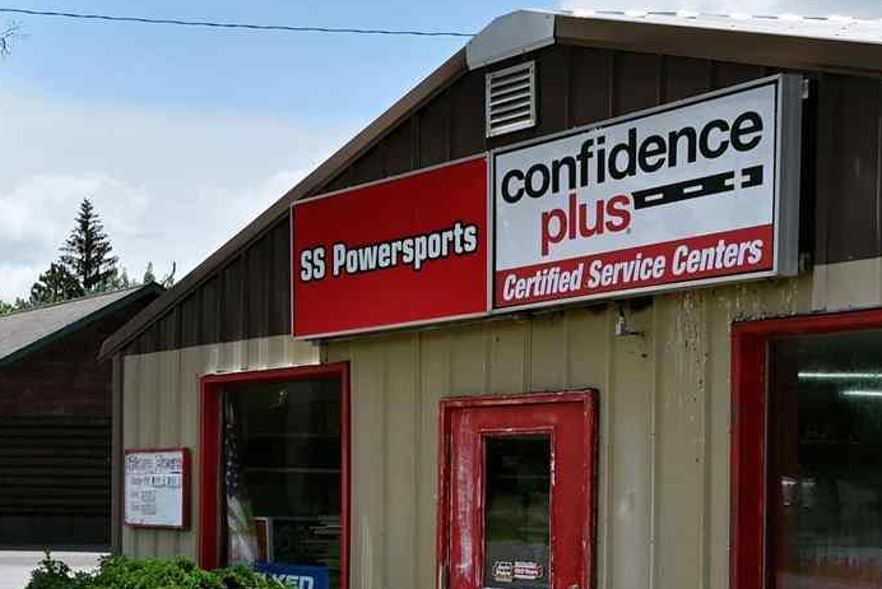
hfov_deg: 21.1
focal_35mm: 71
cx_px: -630
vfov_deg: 19.0
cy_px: 484
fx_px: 1740
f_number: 5.6
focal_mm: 16
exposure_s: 1/2000
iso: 250
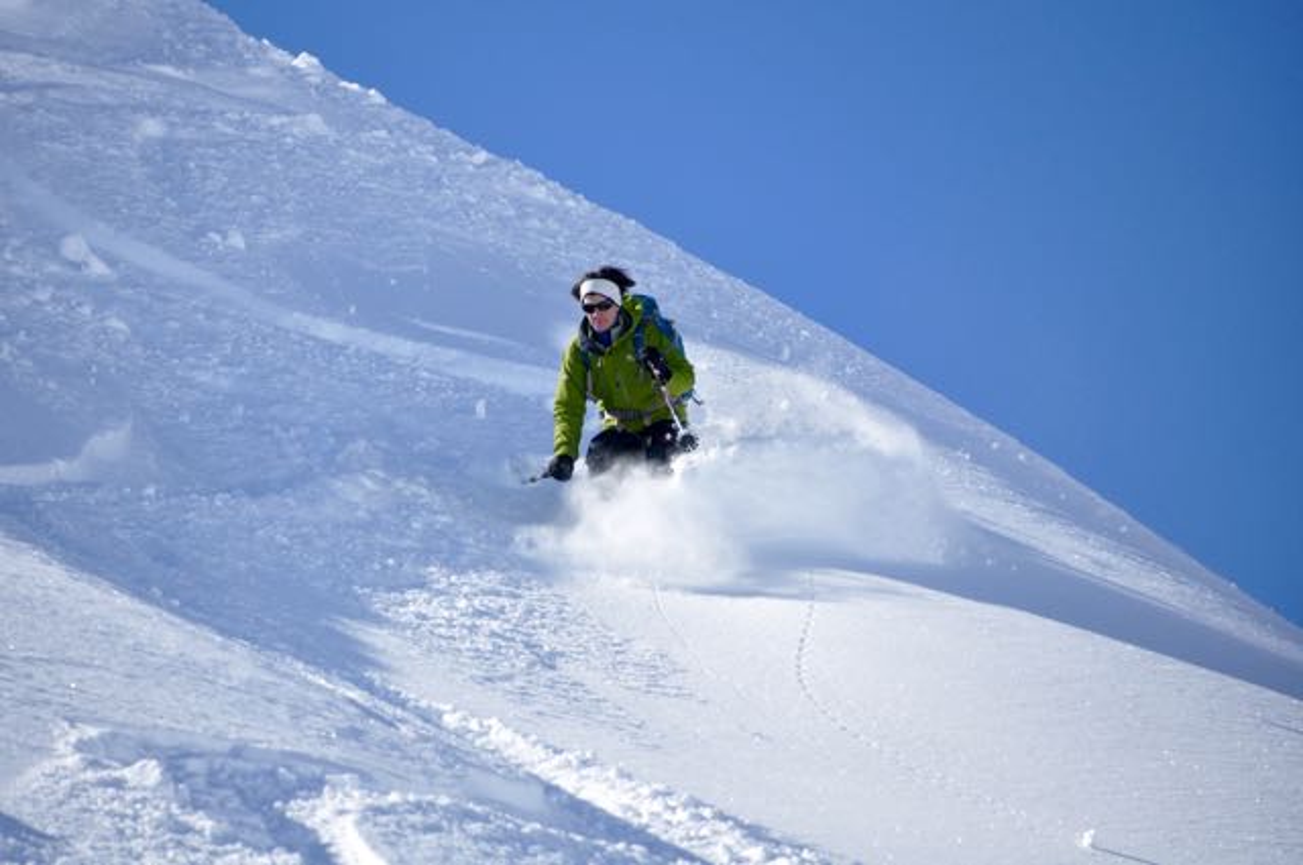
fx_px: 13013
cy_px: 432
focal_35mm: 360
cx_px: 652
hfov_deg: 5.7
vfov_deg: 3.8
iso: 400
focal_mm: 240
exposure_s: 1/1600
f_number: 7.1
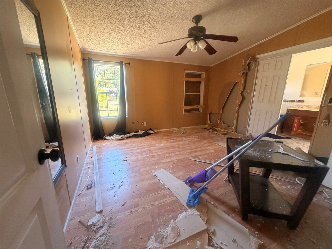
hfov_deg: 102.1
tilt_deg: -13.4
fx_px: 134
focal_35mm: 14
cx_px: 166
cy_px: 124
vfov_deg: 85.7
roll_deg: +0.6
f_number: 2.2
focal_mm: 2.22
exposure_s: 1/67
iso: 320
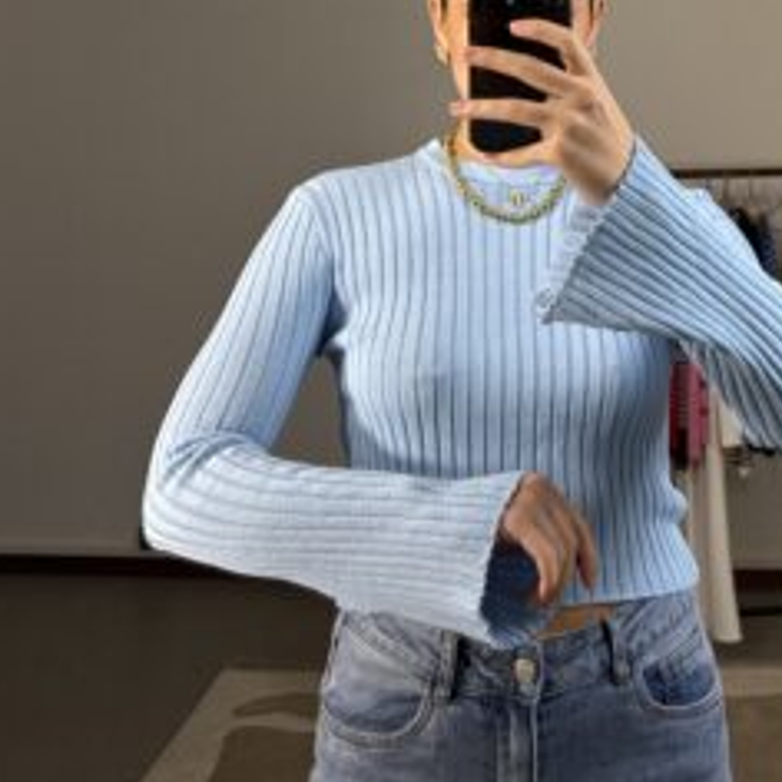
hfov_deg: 45.7
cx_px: 477
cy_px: 126
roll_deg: +0.7
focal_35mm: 36
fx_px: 920
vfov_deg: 43.3
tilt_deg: -9.9
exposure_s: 1/100
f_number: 1.78
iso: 100
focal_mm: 6.76
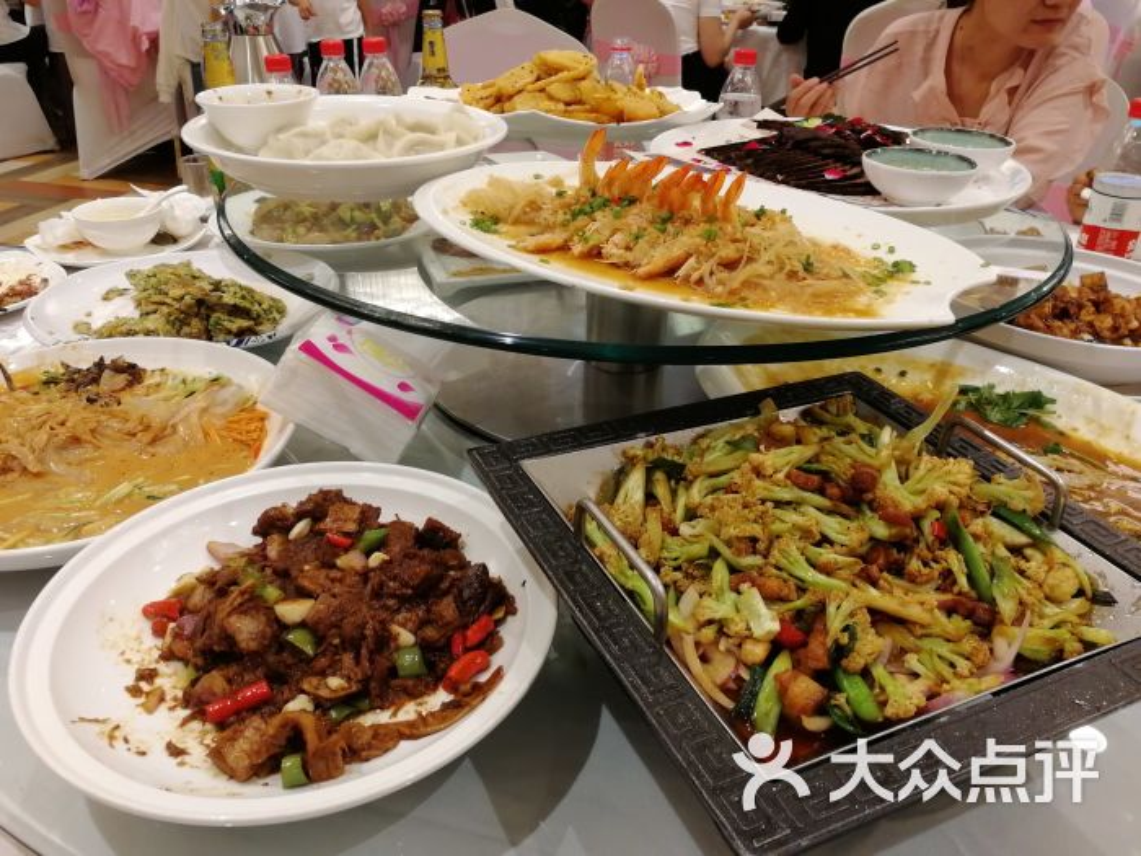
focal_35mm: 27
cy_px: 428
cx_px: 570
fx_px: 890
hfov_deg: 65.3
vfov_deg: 51.4
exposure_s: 1/50
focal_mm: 3.95
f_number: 2.2
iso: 160
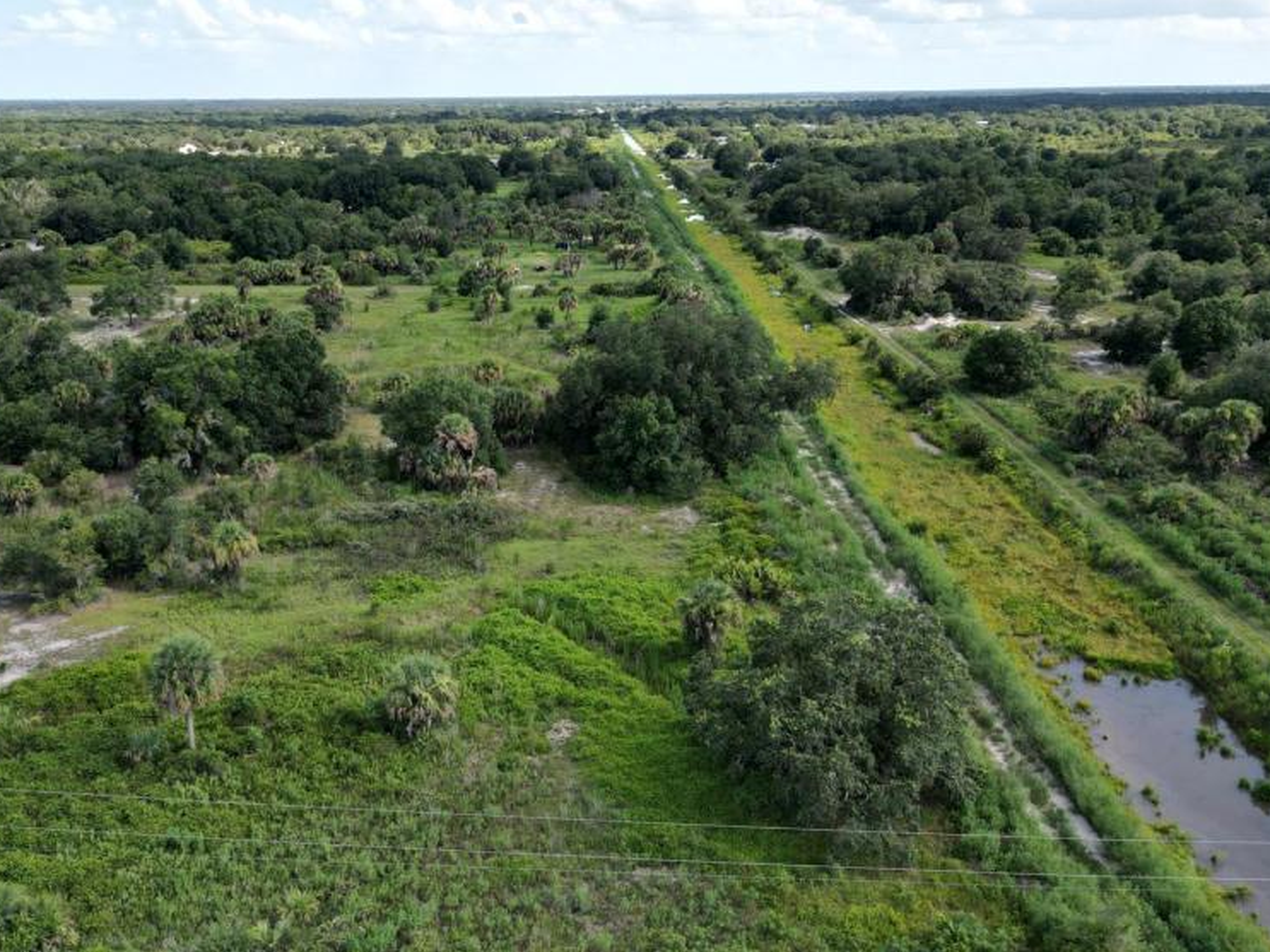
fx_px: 1137
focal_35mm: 31
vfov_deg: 45.4
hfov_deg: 58.0
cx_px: 523
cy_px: 475
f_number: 1.7
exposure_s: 1/1500
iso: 100
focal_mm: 6.72
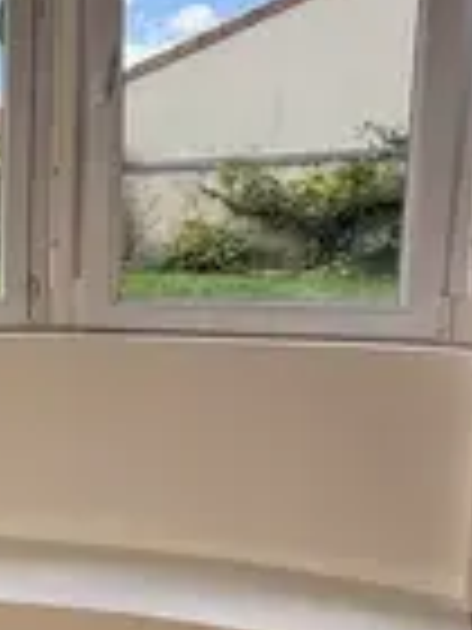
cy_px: 342
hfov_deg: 22.4
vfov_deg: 39.6
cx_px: -306
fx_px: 873
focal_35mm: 48
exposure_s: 1/353
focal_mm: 2.22
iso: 64
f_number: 2.2
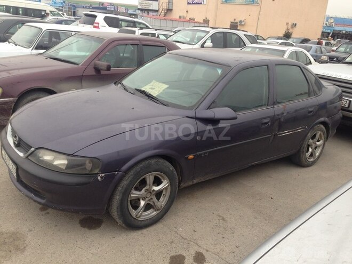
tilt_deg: -19.7
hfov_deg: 55.4
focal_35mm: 33
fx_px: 336
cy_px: 132
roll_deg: -5.0
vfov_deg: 42.9
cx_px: 176
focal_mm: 4.12
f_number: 2.4
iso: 50
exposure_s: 1/120
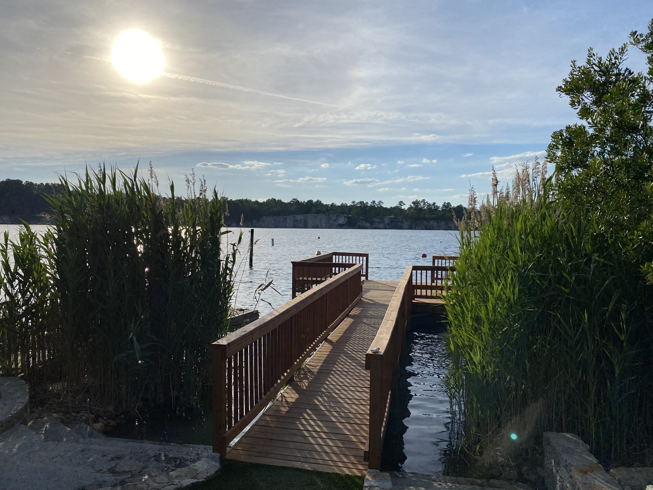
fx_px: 490
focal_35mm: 26
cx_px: 326
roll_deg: -0.3
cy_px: 245
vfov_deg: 53.1
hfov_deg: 67.3
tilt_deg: -3.2
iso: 32
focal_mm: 4.25
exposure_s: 1/7194
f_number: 1.8
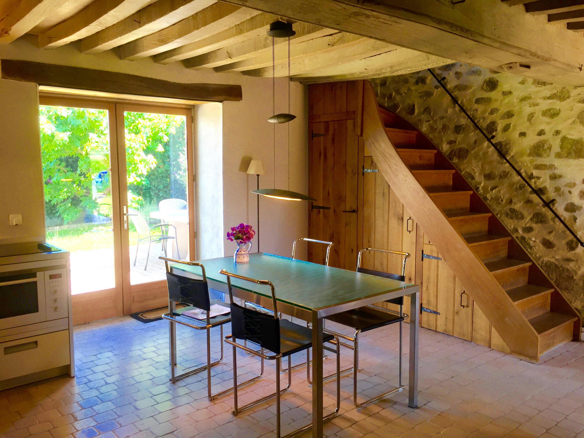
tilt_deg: -5.5
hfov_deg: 61.7
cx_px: 292
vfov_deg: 48.2
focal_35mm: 29
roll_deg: -0.7
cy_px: 219
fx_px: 489
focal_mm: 4.15
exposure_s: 1/50
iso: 40
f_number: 2.2
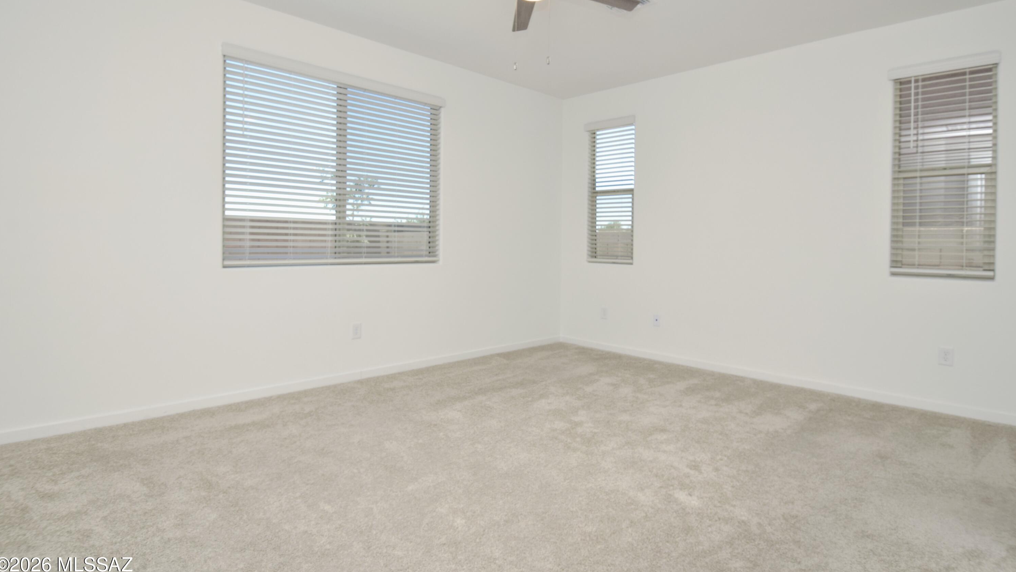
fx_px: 512
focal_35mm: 19
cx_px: 505
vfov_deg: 58.2
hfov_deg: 89.6
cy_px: 254
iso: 400
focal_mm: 12
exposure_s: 1/200
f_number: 9
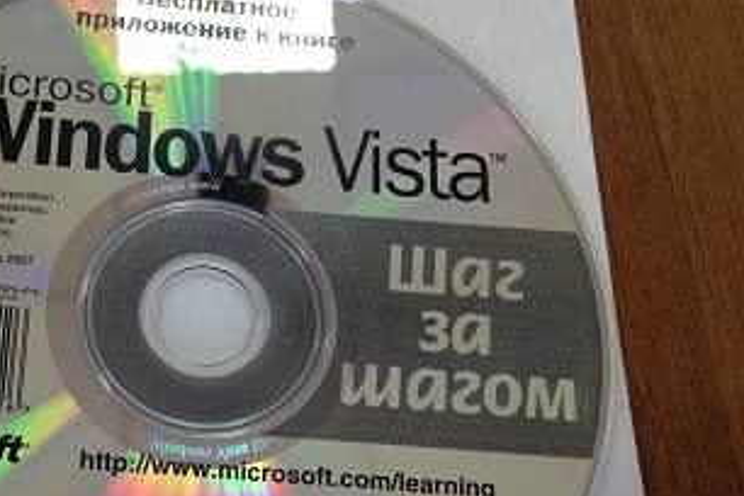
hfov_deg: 34.6
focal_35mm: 56
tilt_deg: -70.1
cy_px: 356
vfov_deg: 24.0
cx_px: 151
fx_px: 1157
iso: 50
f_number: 2.4
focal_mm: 4.12
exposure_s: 1/20
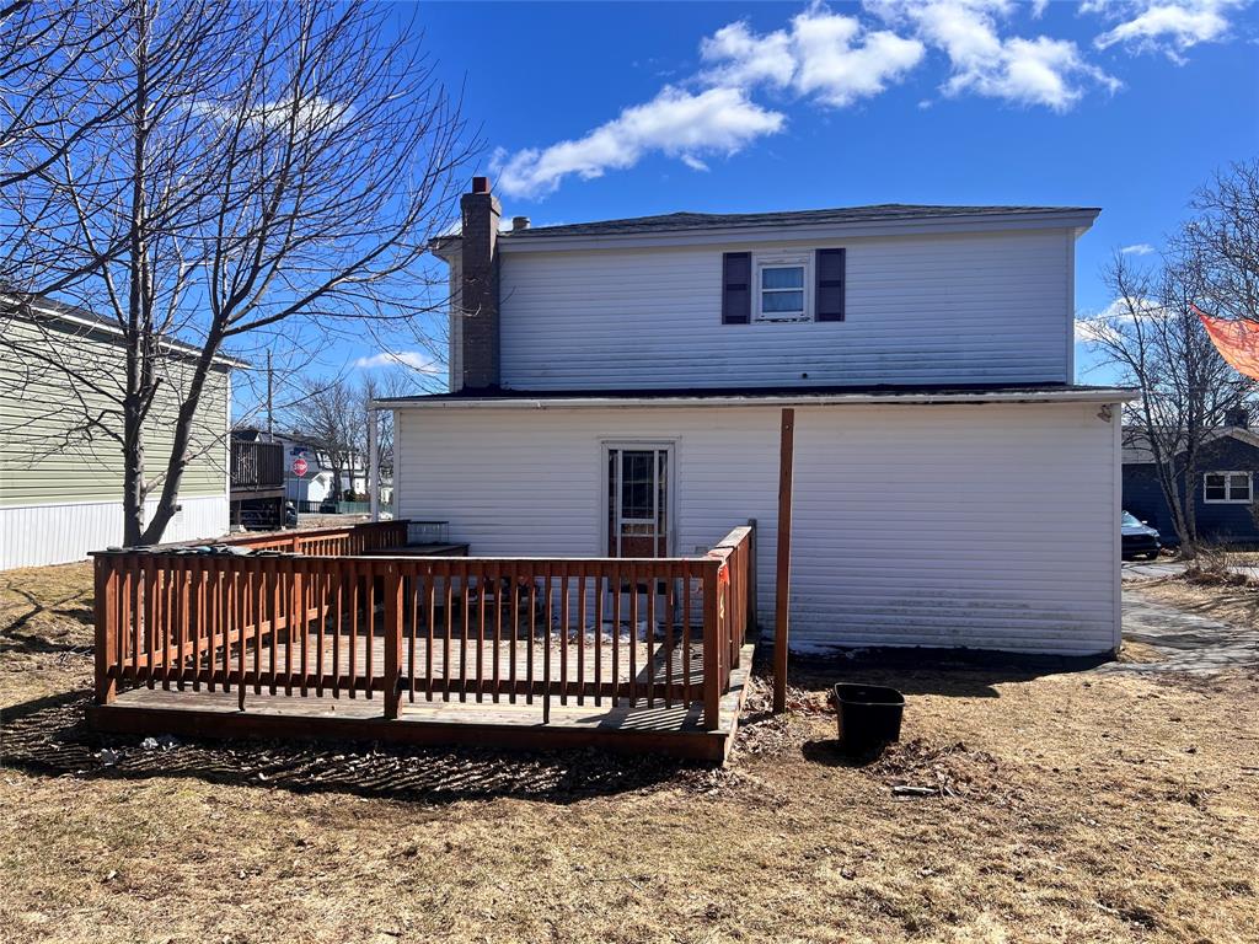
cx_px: 630
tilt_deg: +0.6
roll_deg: +0.2
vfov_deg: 53.1
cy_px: 472
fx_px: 946
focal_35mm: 26
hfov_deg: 67.3
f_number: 1.5
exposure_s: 1/3831
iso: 50
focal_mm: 5.7
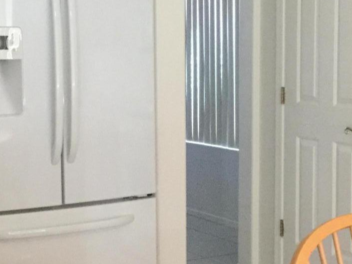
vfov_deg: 16.8
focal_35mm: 88
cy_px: 132
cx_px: 152
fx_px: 894
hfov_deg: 22.2
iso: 250
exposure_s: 1/30
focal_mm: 3.3
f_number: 2.4
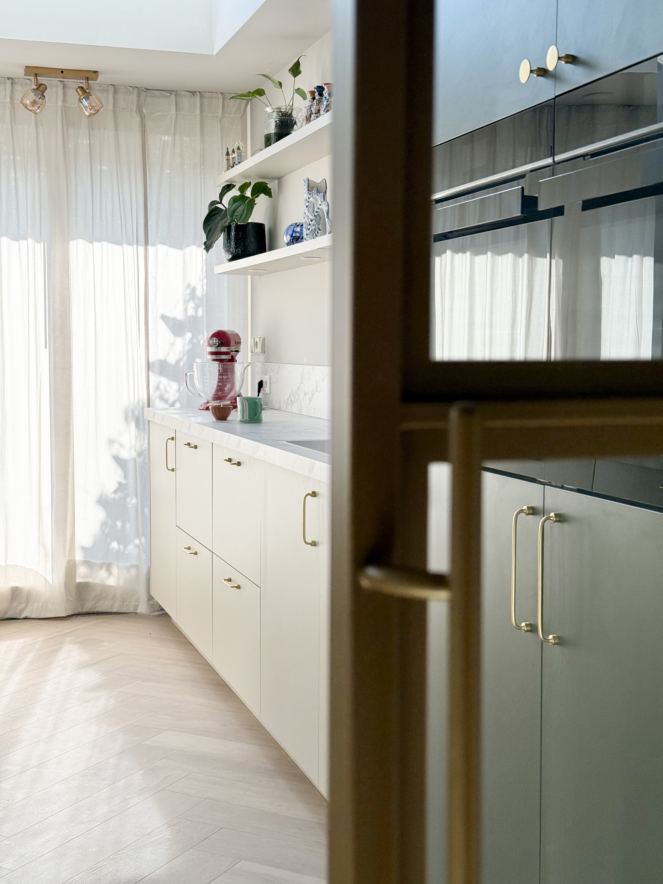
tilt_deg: -4.3
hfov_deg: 30.3
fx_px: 1226
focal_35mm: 48
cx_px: 332
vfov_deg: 39.7
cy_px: 442
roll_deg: -0.7
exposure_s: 1/1185
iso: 64
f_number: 1.78
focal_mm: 6.76
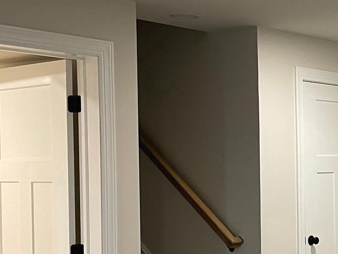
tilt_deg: -2.3
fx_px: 772
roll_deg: +0.8
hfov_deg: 22.9
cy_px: 186
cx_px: 395
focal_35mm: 79
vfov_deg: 18.6
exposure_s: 1/60
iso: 160
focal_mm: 4.2
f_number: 1.6
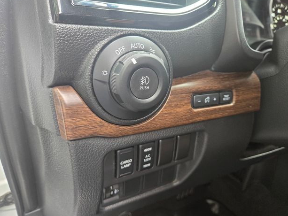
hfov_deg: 71.6
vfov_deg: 56.8
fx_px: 200
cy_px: 106
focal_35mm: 24
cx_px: 149
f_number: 1.8
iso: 400
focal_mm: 5.4
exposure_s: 1/120
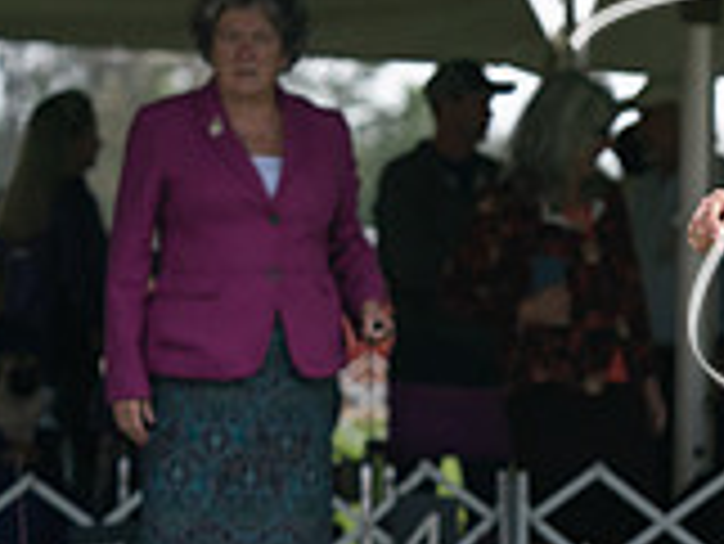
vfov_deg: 4.5
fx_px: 6886
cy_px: 468
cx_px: 1237
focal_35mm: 329
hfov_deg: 5.9
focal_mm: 95
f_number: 3.5
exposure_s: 1/2000
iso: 400
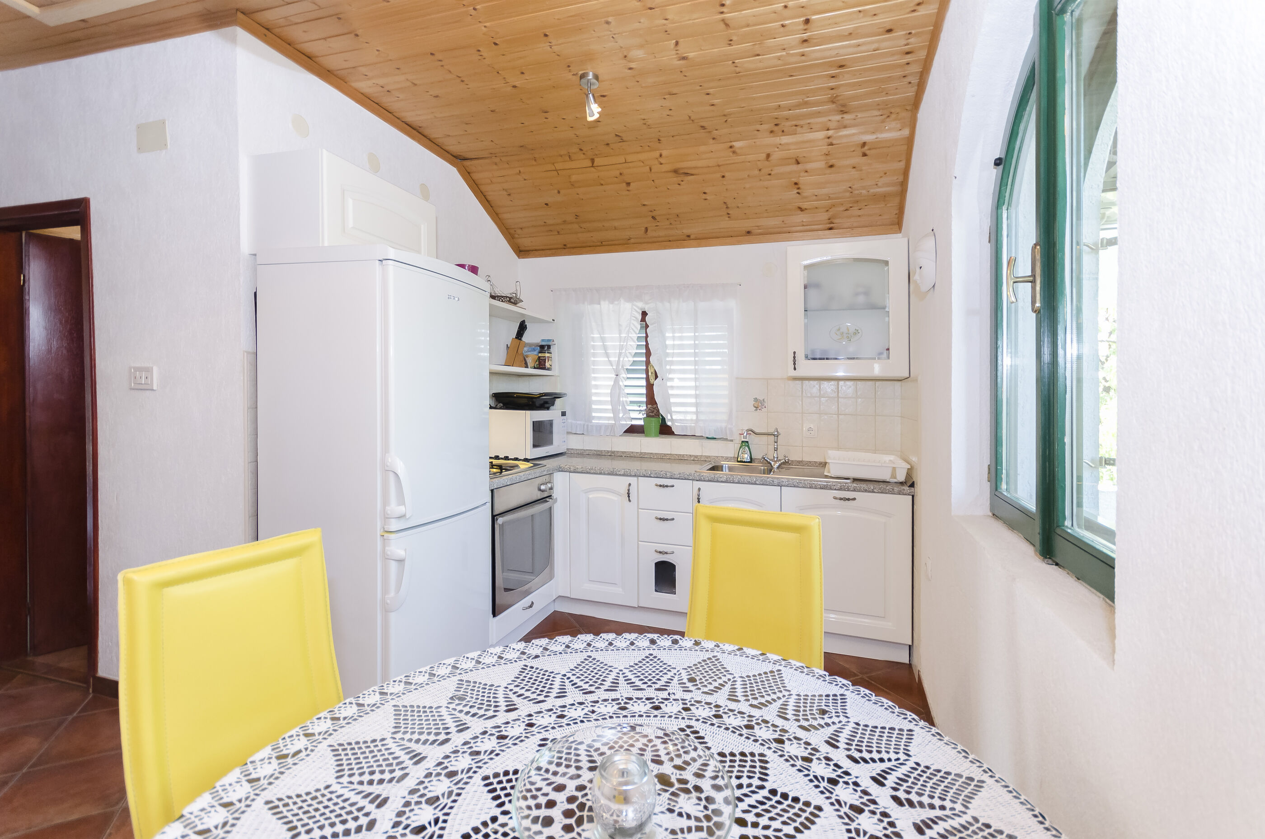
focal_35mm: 15
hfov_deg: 100.5
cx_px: 632
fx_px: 526
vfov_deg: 77.1
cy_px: 420
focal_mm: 10
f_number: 4
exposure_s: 1/60
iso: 800
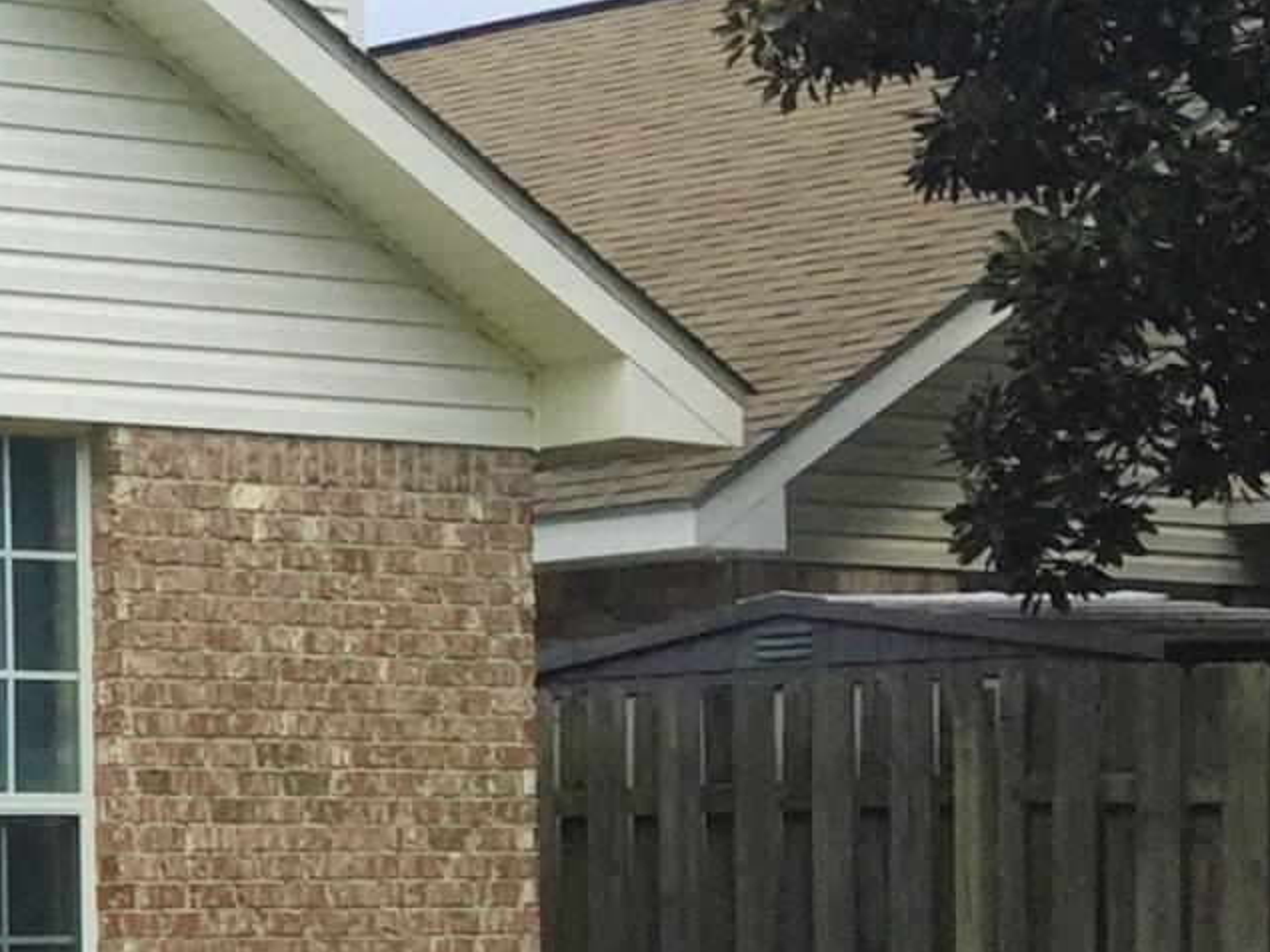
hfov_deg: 12.0
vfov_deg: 10.7
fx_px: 5025
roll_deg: +0.7
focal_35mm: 137
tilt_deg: -0.8
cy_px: 998
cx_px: -1628
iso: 32
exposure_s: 1/2083
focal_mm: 4.15
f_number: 2.2
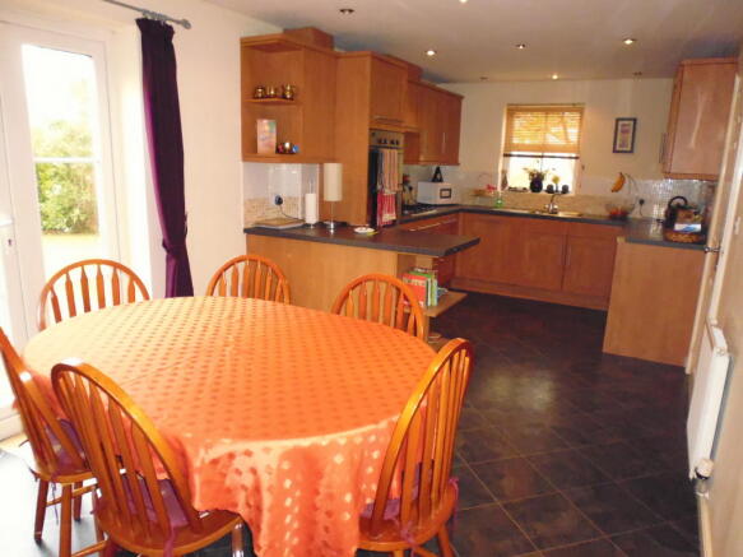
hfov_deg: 71.6
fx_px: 515
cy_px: 278
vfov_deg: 56.8
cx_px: 372
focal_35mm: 24
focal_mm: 4.3
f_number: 2.8
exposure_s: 1/60
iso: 800
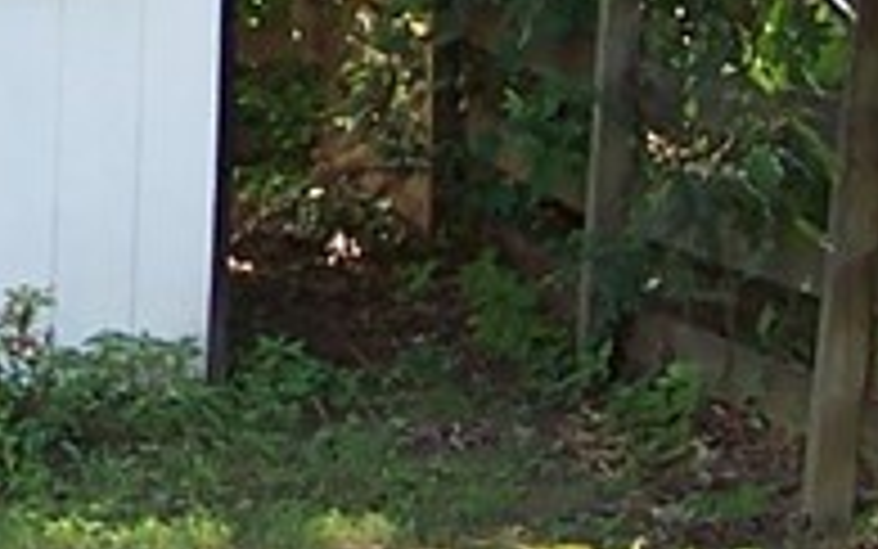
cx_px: -369
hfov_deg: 9.9
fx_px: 4931
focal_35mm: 206
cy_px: -454
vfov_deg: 6.2
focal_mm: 5.6
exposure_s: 1/90
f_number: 2.8
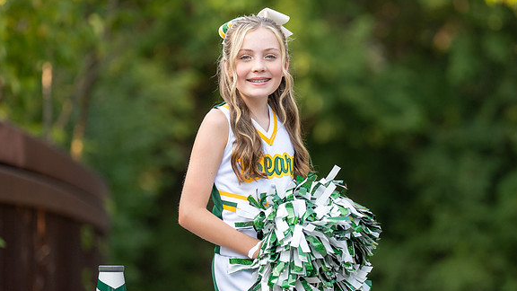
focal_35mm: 224
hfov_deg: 9.6
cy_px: 151
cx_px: 289
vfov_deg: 5.4
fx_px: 3071
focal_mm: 158
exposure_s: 1/1250
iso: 800
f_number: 2.8
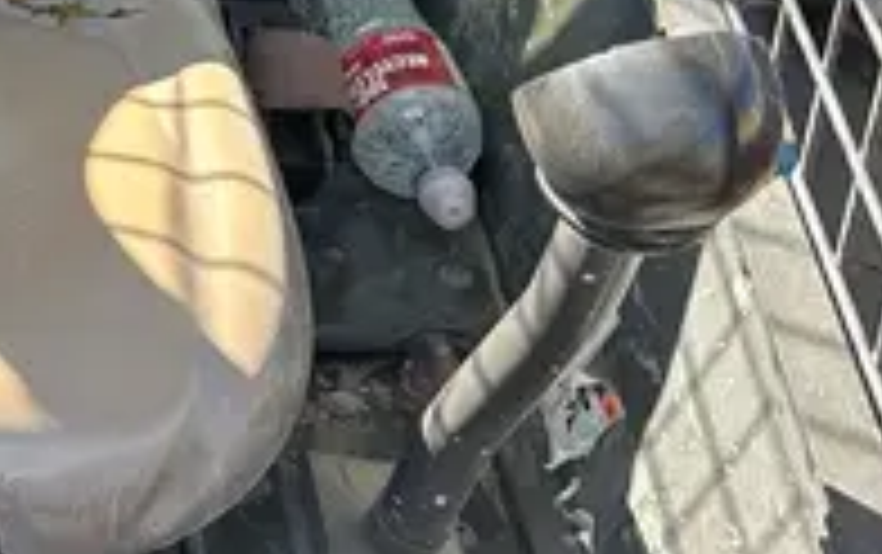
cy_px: -43
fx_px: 2479
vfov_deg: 12.5
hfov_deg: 18.9
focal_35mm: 103
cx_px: -207
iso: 50
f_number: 1.6
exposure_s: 1/384
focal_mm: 5.96
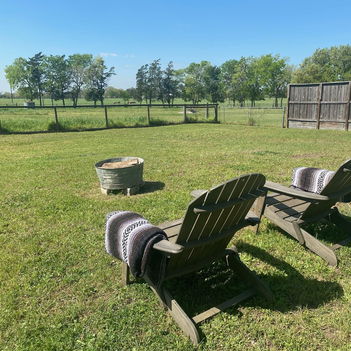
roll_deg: -1.2
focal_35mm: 31
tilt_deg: -11.8
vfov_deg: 52.5
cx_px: 220
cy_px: 176
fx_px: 356
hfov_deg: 52.0
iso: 32
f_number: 1.8
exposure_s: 1/2222
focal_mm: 4.25
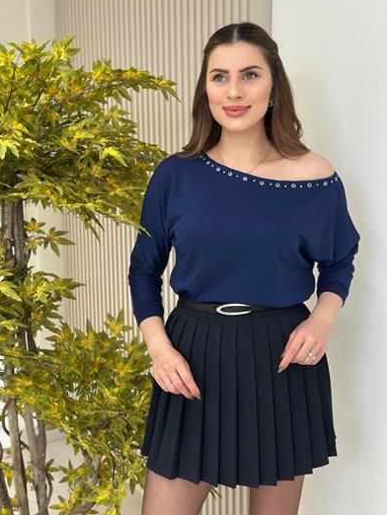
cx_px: 194
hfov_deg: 29.7
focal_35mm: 49
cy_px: 256
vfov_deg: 38.9
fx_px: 730
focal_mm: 6.86
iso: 100
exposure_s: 1/171
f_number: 1.78
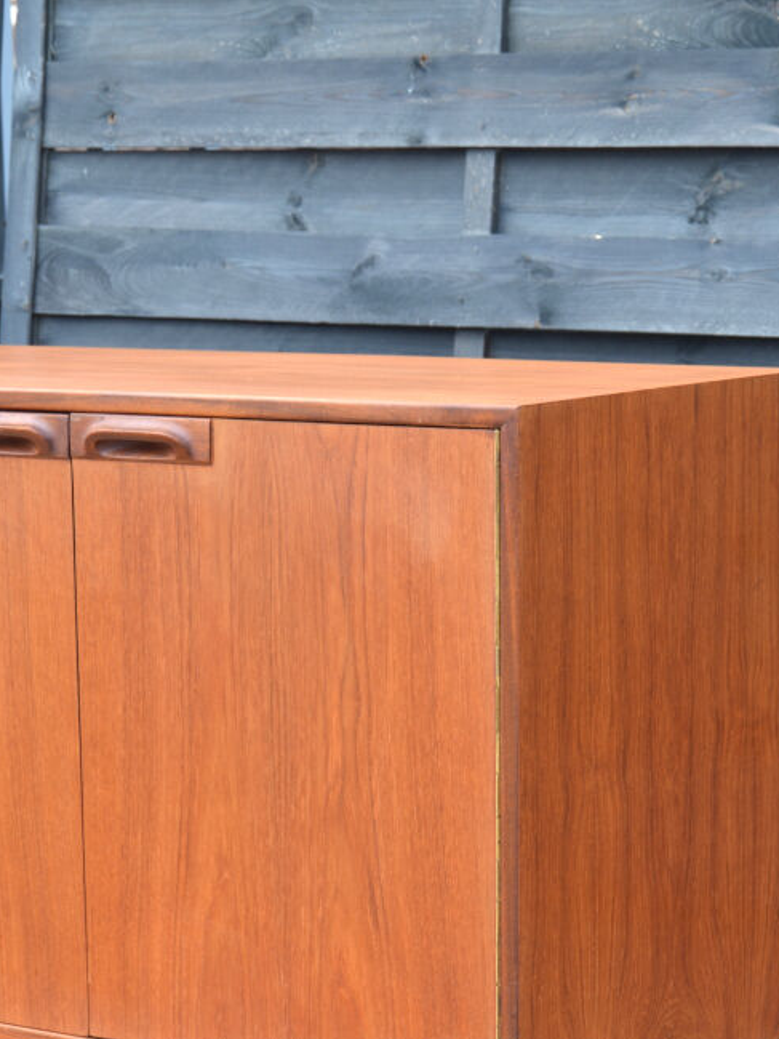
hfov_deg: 15.1
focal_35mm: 98
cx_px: 429
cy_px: 776
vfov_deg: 19.9
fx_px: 2940
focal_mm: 42
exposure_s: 1/125
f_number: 5.6
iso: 125
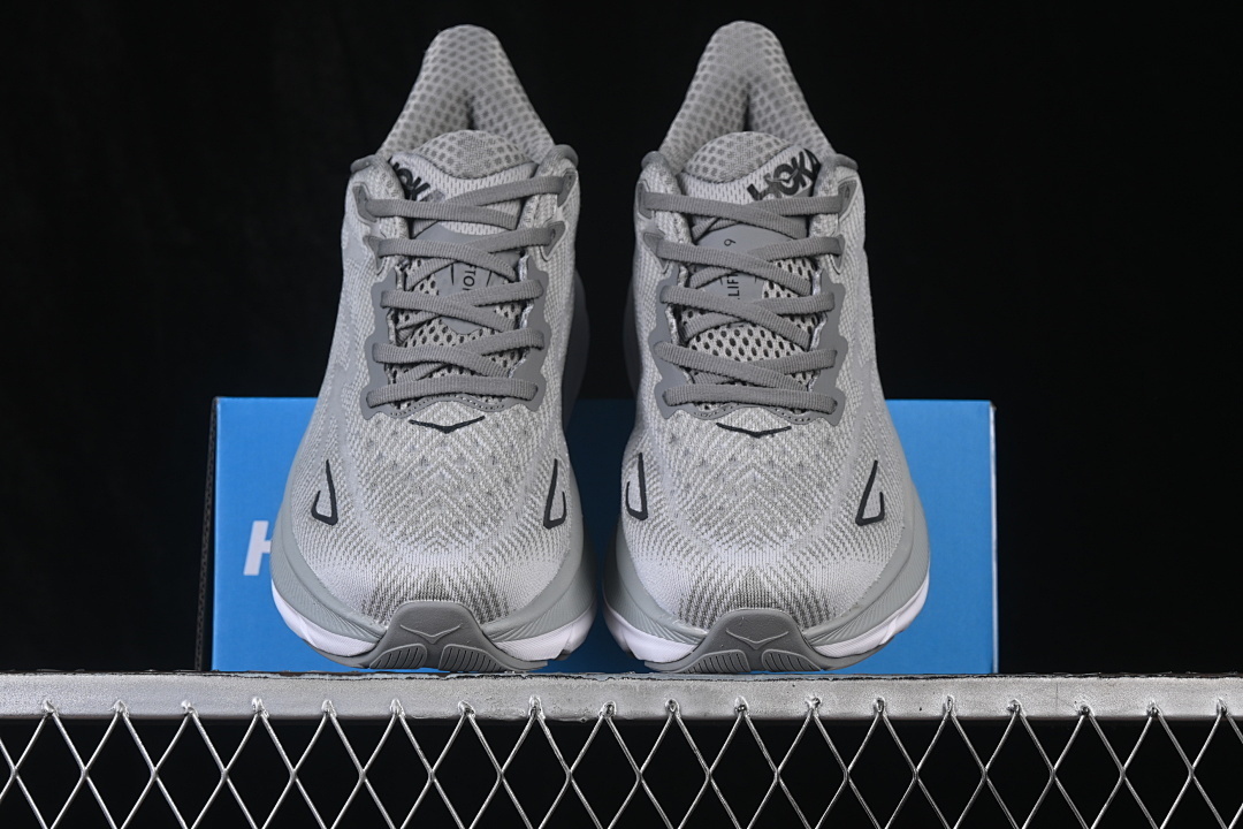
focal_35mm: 75
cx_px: 622
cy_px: 414
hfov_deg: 27.0
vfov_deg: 18.2
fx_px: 2589
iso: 160
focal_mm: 50
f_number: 8
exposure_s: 1/80
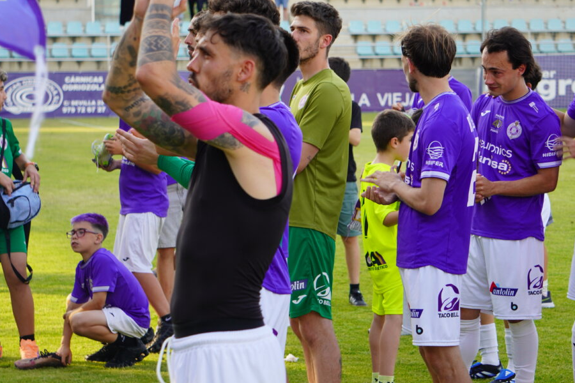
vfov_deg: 8.8
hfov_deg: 13.2
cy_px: 147
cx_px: 289
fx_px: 2487
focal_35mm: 156
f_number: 5
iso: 125
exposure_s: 1/125
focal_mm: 73
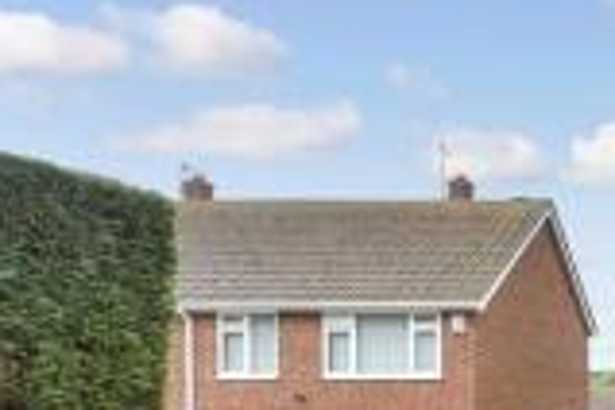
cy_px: 393
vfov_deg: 28.4
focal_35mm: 45
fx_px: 769
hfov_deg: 31.8
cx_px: 824
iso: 160
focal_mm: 10
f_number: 8
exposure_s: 1/200
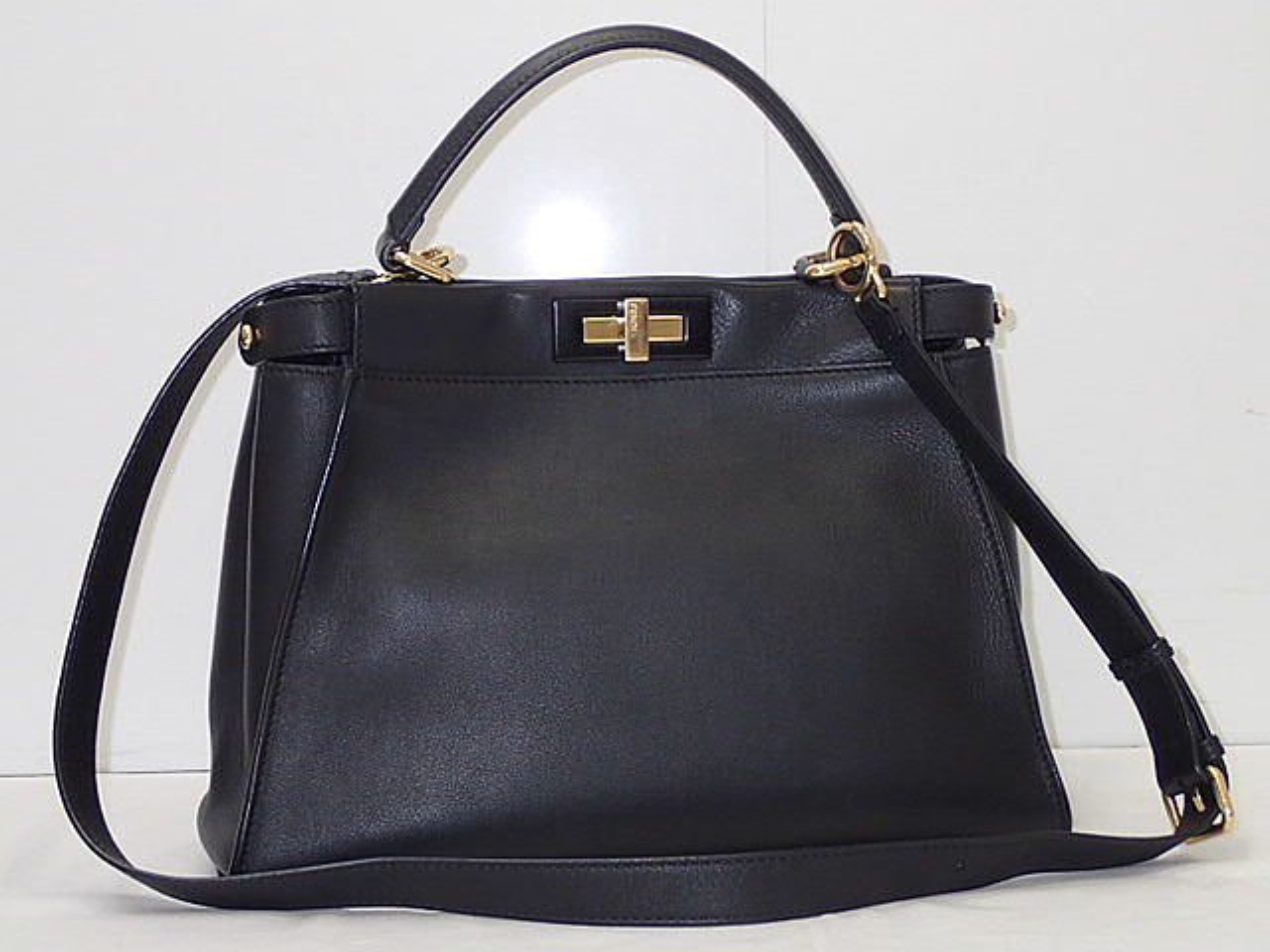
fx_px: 2385
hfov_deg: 29.8
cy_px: 476
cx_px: 635
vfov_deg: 22.6
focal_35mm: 65
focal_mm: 11.78
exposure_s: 1/60
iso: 320
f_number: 3.8
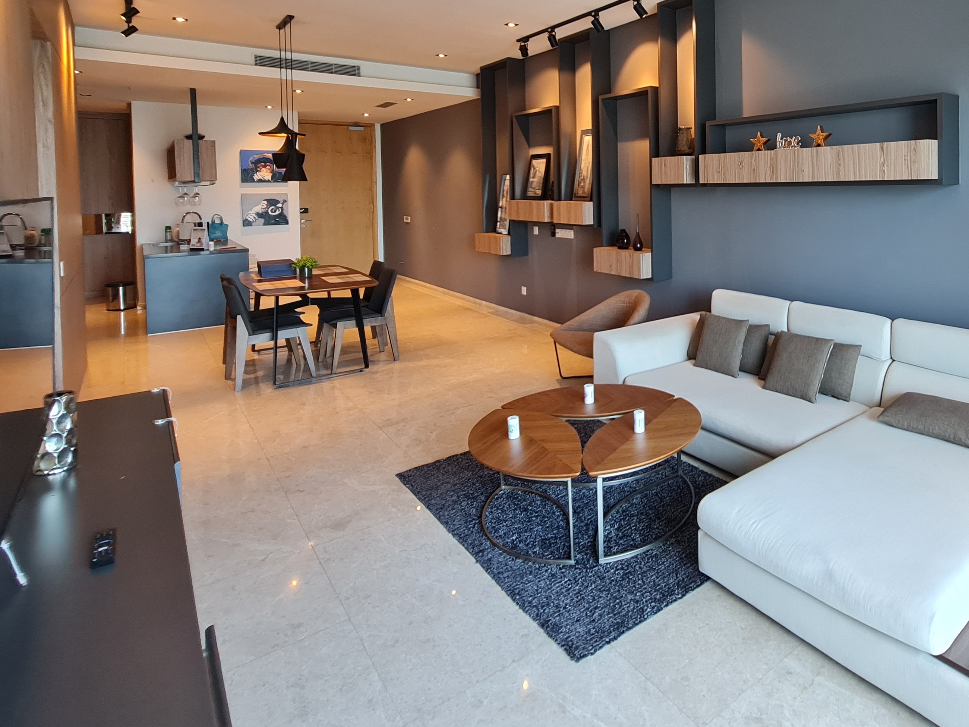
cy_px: 220
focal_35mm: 20
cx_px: 702
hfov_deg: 76.9
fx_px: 560
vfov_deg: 63.6
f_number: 2.2
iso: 160
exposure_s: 1/50
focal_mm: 2.2
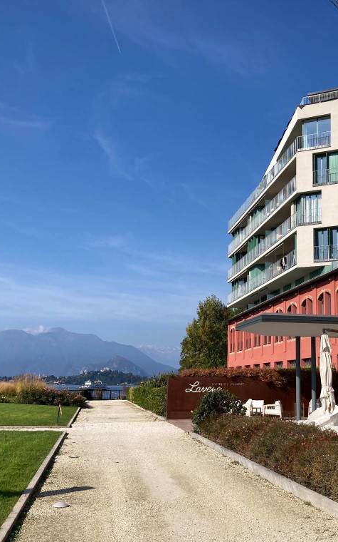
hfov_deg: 31.3
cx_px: 265
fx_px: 590
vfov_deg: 49.3
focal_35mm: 40
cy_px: 273
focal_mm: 3.99
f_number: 1.8
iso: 20
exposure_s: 1/2667
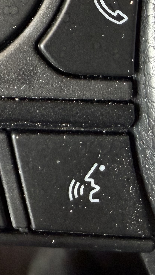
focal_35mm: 71
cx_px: -17
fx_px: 519
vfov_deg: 28.0
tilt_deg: -28.6
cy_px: -1
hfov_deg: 16.5
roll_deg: +0.9
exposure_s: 1/50
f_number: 2.2
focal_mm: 2.22
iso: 400
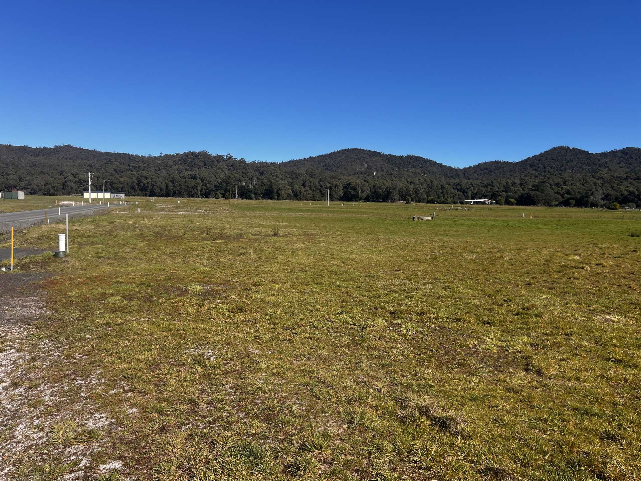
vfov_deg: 53.1
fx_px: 481
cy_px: 240
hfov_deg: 67.3
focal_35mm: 26
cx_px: 320
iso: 50
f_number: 1.5
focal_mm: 5.7
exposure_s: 1/3704
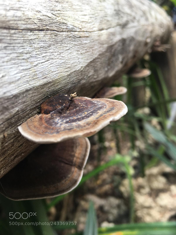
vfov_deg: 61.7
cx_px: 88
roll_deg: -0.1
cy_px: 118
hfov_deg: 48.2
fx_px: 197
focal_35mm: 29
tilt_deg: -21.0
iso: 32
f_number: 2.2
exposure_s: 1/50
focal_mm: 4.15
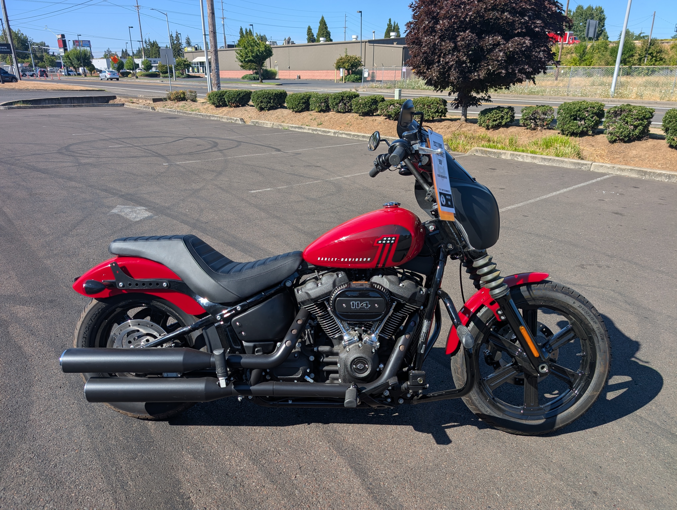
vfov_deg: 56.9
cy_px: 255
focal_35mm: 24
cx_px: 338
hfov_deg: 71.5
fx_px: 470
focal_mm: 6.9
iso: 22
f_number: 1.68
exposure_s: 1/835
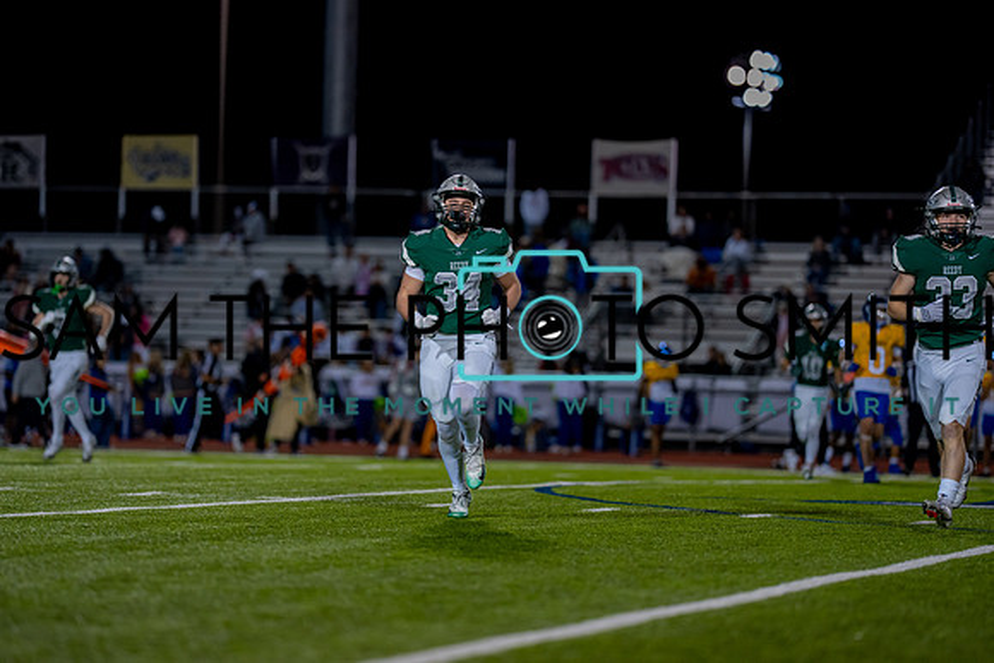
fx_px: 3983
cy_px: 311
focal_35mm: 144
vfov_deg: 9.5
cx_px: 464
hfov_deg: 14.2
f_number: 1.8
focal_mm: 135
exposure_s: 1/1250
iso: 1600
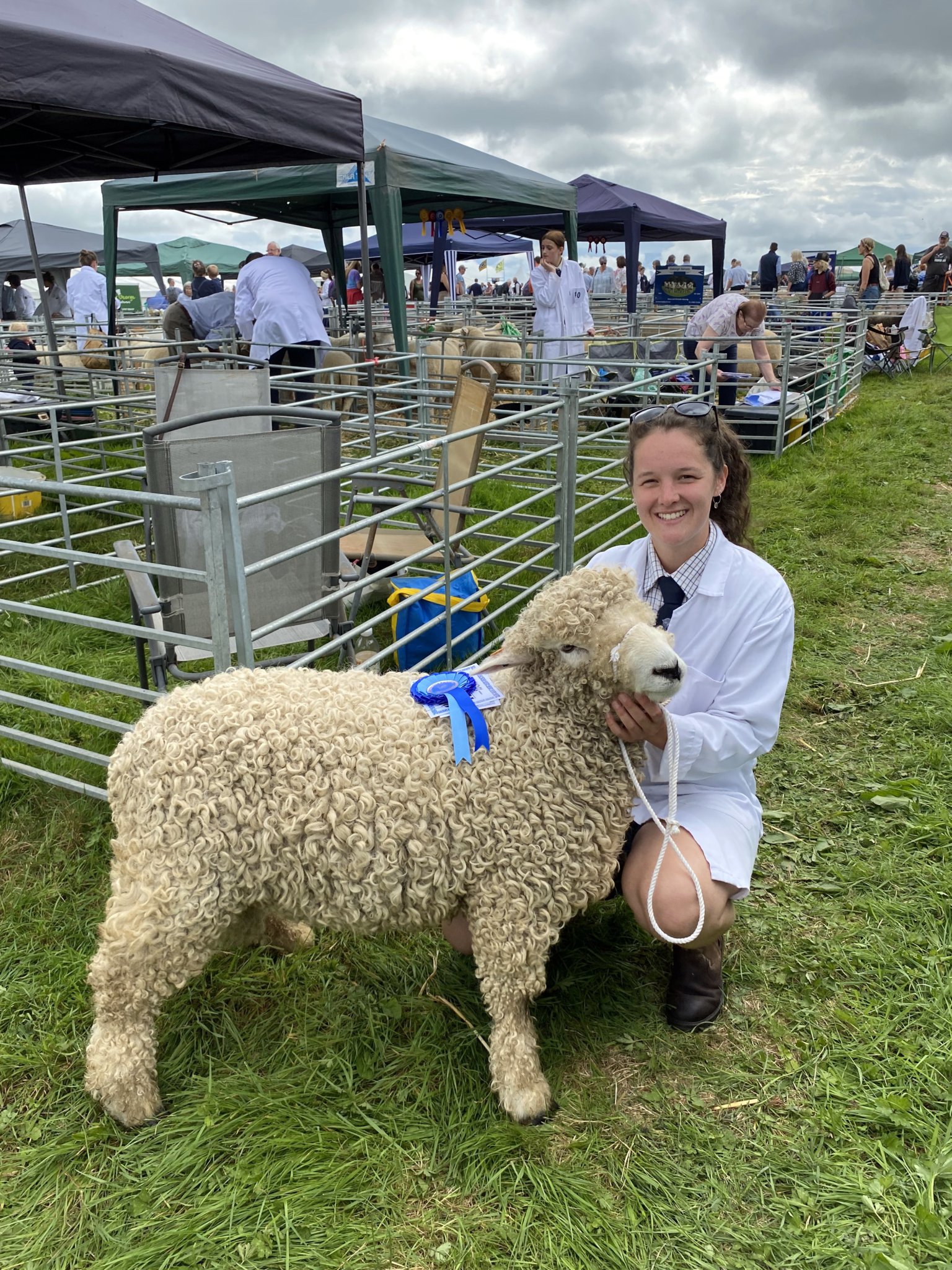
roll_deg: +2.8
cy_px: 635
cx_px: 476
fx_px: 953
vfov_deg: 67.3
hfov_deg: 53.1
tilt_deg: -17.5
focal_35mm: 26
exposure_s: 1/1258
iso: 32
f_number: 1.8
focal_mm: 4.25
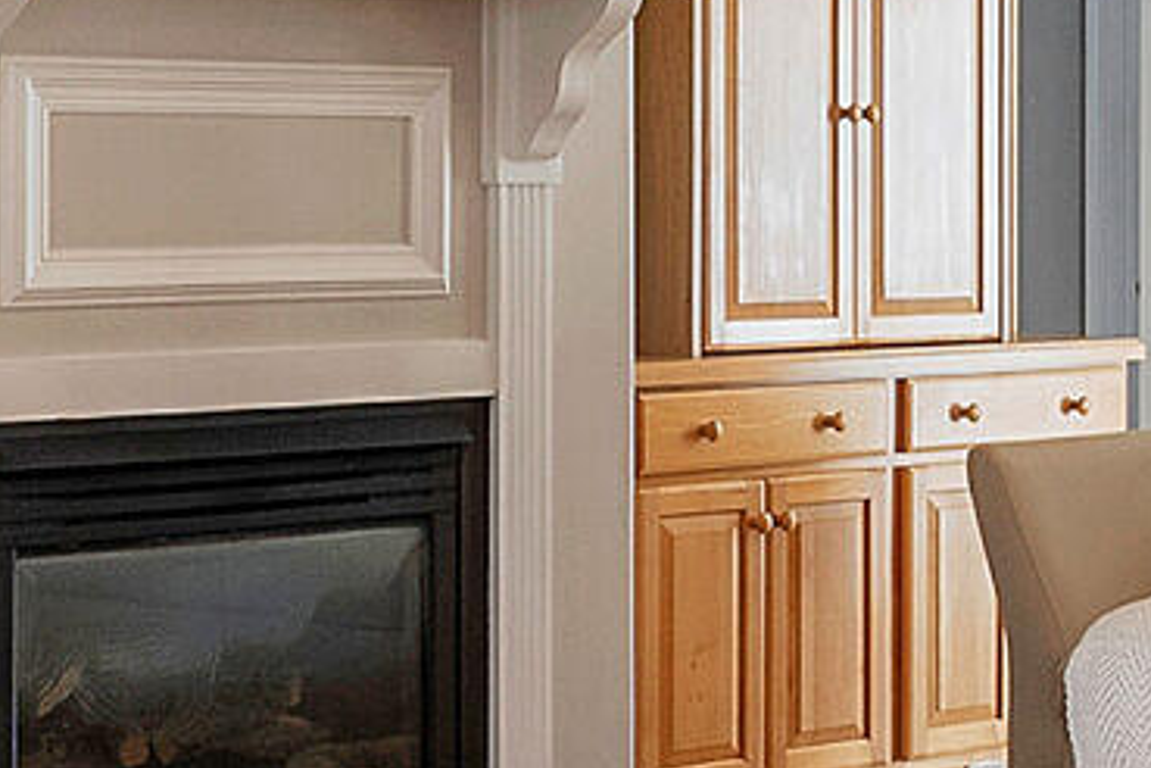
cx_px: 390
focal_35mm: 100
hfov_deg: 20.3
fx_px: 3197
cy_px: 286
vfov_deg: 13.7
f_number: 11
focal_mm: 12
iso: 400
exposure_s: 1/6
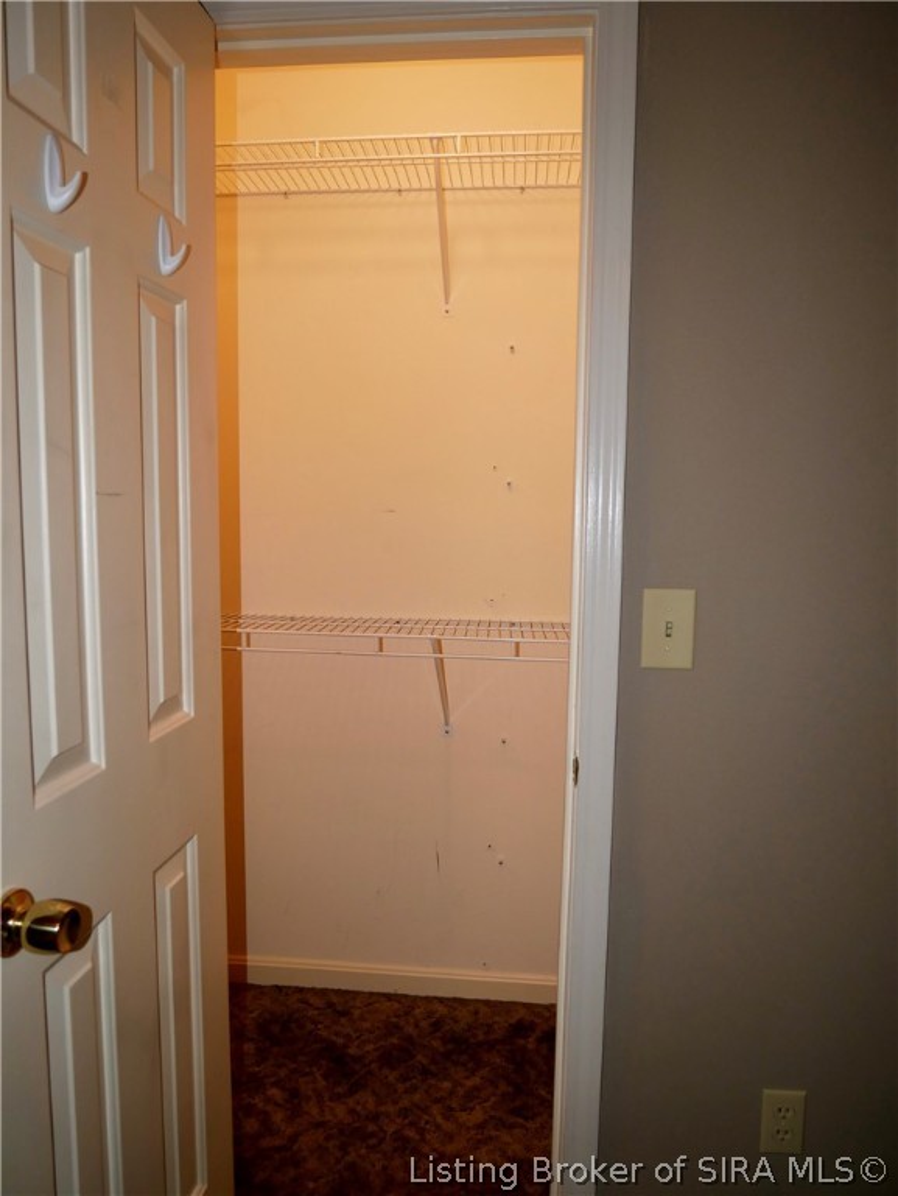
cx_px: 449
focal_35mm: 24
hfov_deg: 56.9
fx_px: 829
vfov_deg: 71.6
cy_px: 598
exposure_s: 1/125
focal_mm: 12
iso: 400
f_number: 3.5
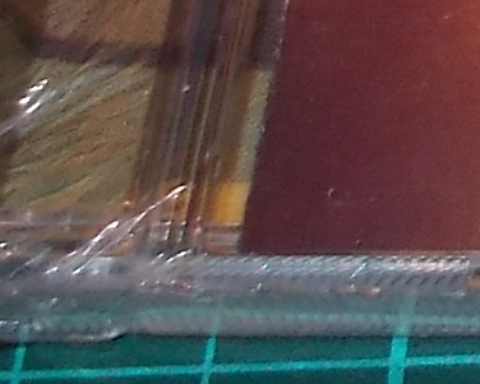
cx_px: 1204
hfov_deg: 9.8
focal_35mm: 171
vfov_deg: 8.5
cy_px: -429
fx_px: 2430
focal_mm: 4.1
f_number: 3.3
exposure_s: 1/30
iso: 200
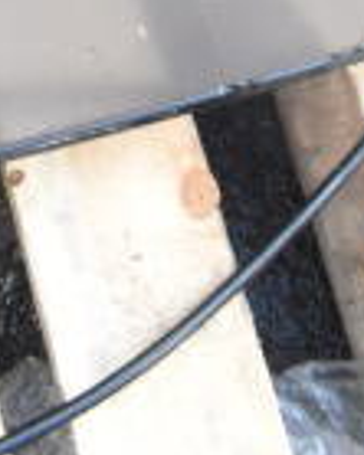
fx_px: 2251
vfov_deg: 9.1
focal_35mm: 167
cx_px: 256
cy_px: -949
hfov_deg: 9.2
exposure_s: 1/250
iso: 1600
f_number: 8
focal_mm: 18
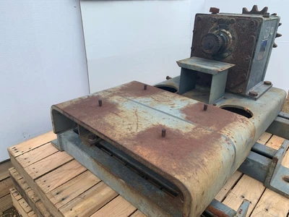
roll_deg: -2.3
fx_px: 217
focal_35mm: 26
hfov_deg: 67.3
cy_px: 108
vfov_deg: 53.1
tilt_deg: -23.9
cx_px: 144
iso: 25
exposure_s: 1/842
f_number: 1.8
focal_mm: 4.25
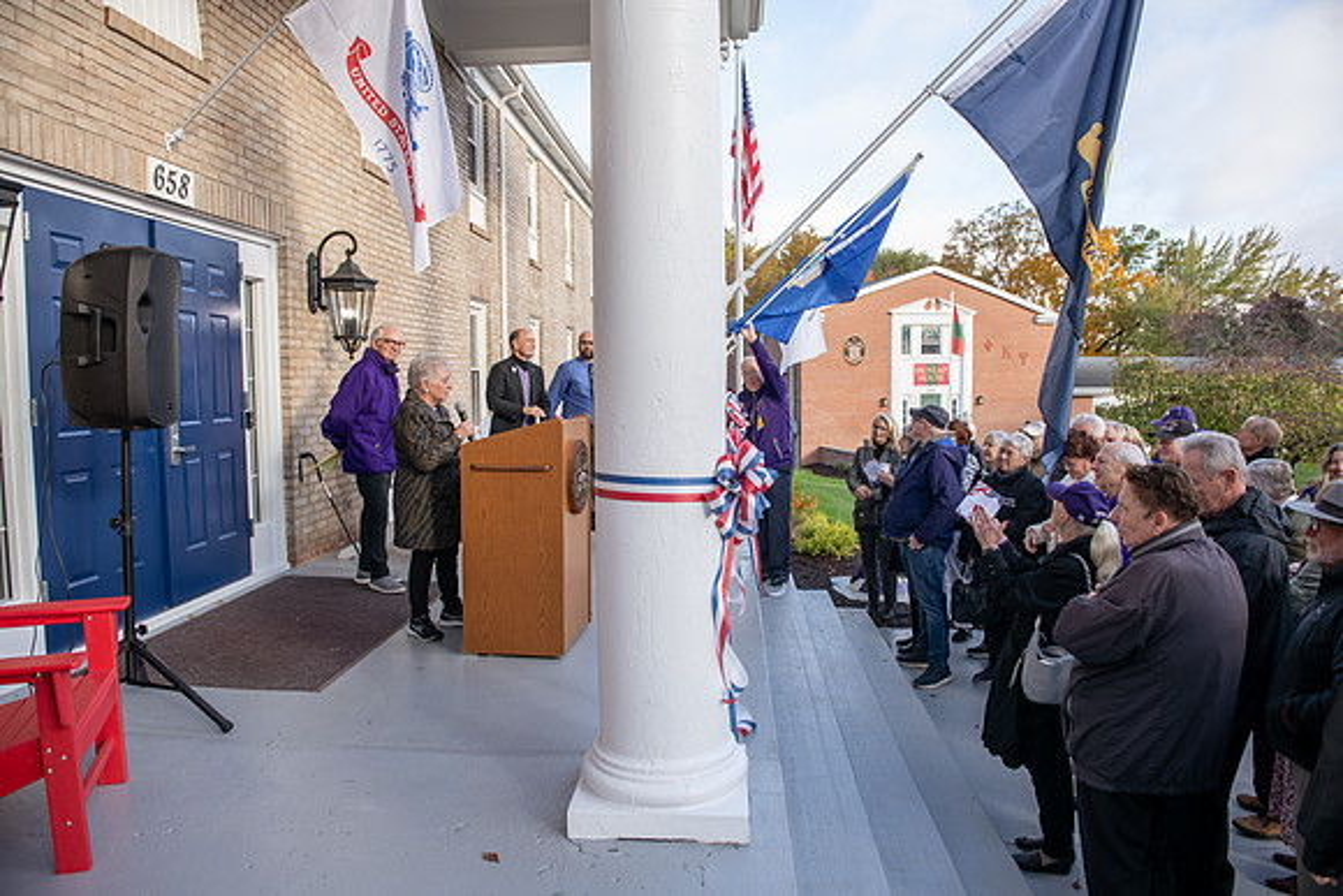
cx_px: 672
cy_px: 448
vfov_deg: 53.2
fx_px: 896
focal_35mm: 24
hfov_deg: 73.7
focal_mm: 24
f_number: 4
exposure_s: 1/250
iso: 160
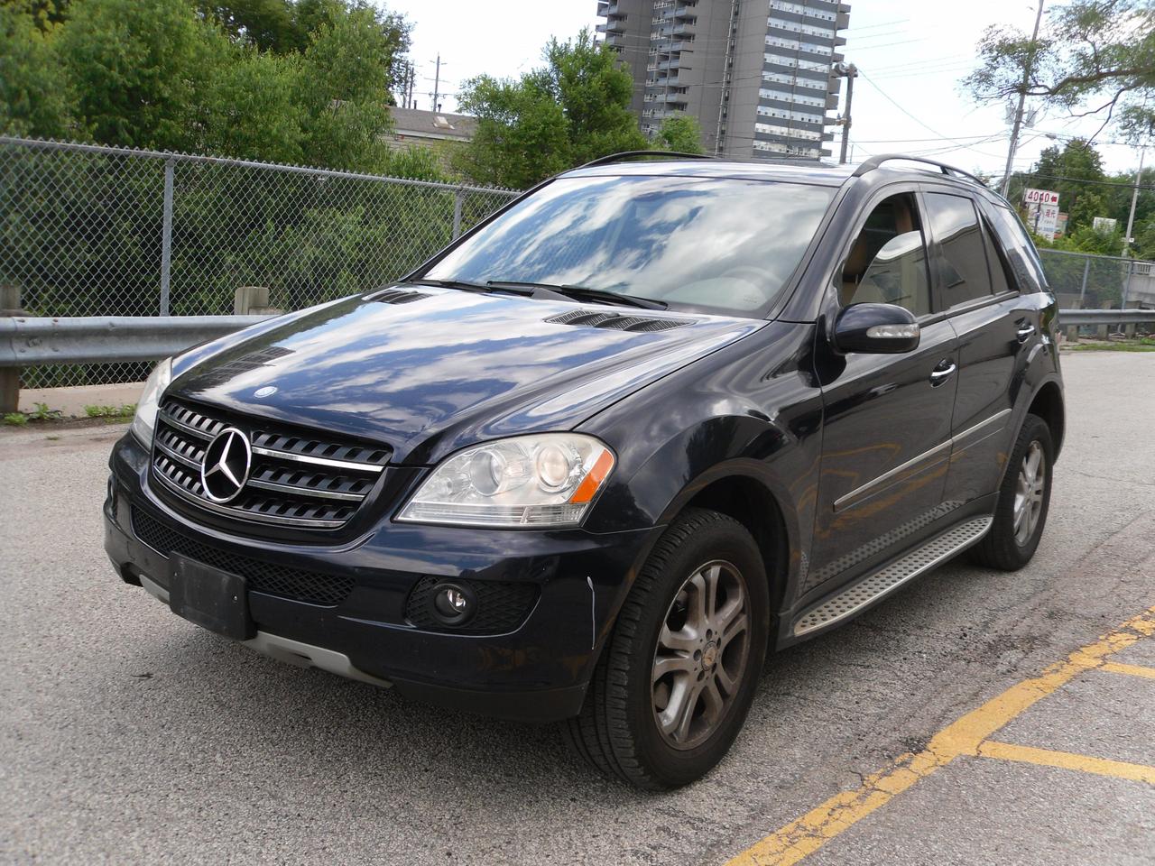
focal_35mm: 35
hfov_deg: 52.6
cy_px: 433
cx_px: 578
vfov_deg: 40.7
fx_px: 1168
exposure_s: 1/267
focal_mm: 6.3
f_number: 3.5
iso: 80
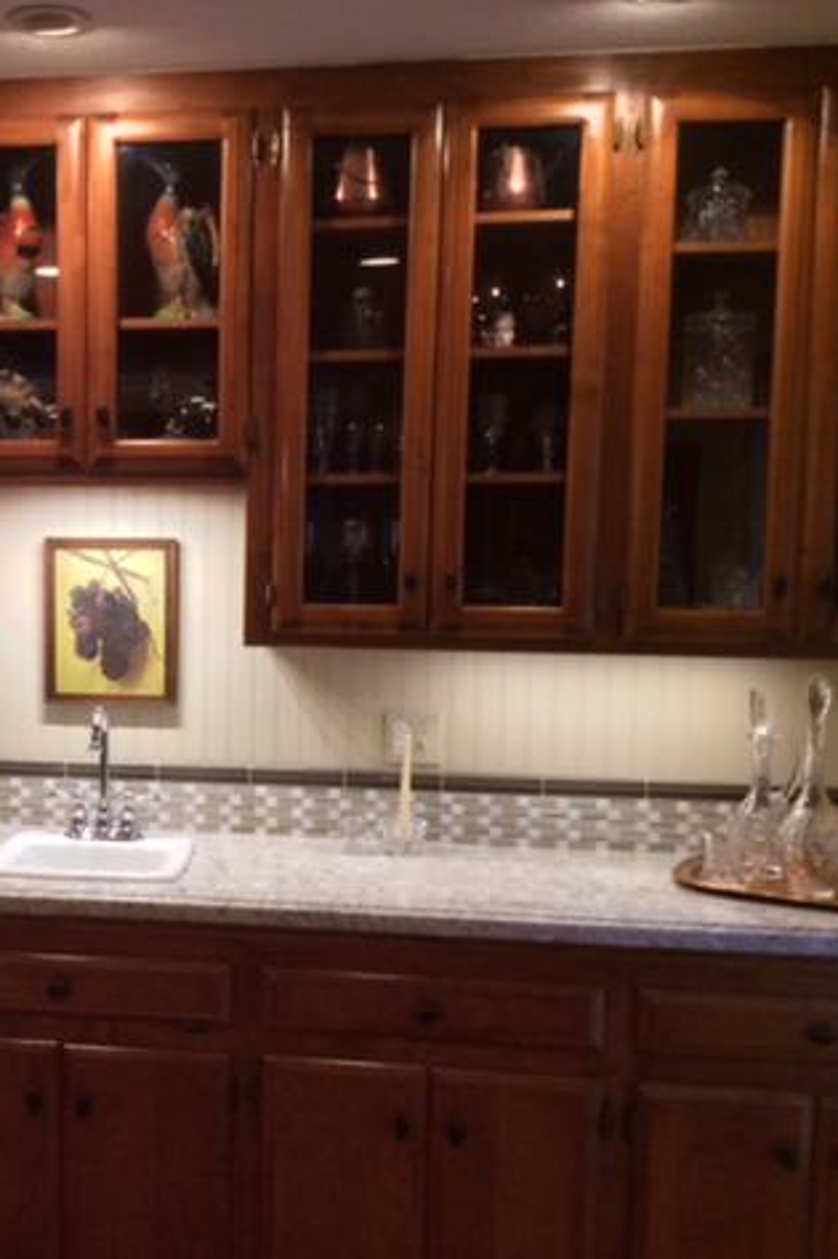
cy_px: 626
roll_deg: -0.5
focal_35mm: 45
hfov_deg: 28.8
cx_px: 106
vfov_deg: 43.6
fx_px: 1572
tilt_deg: -6.4
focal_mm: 3.3
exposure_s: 1/24
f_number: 2.4
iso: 125
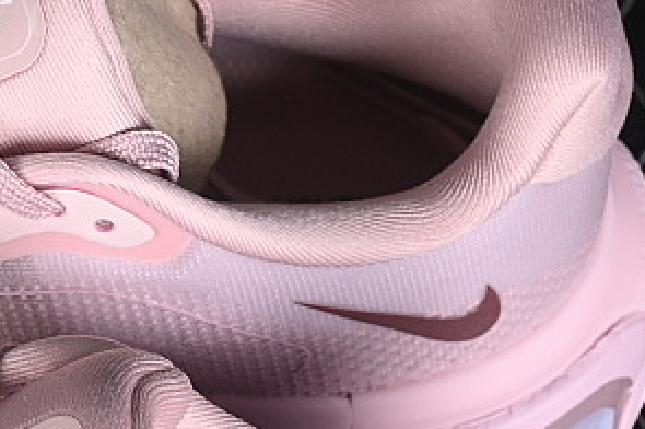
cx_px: -116
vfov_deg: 5.0
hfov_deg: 7.4
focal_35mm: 275
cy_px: 543
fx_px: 4922
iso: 160
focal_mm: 50
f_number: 7.1
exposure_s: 1/80
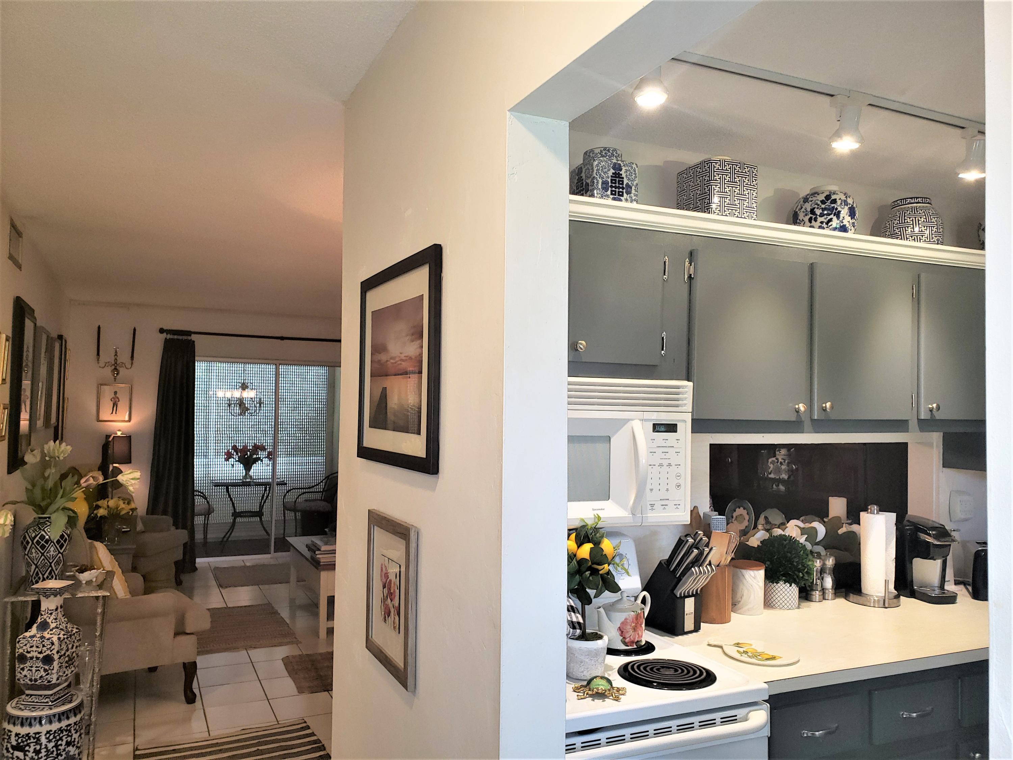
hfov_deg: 67.3
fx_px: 761
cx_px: 506
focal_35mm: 26
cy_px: 380
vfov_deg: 53.1
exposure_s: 1/40
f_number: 2.4
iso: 100
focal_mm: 4.3
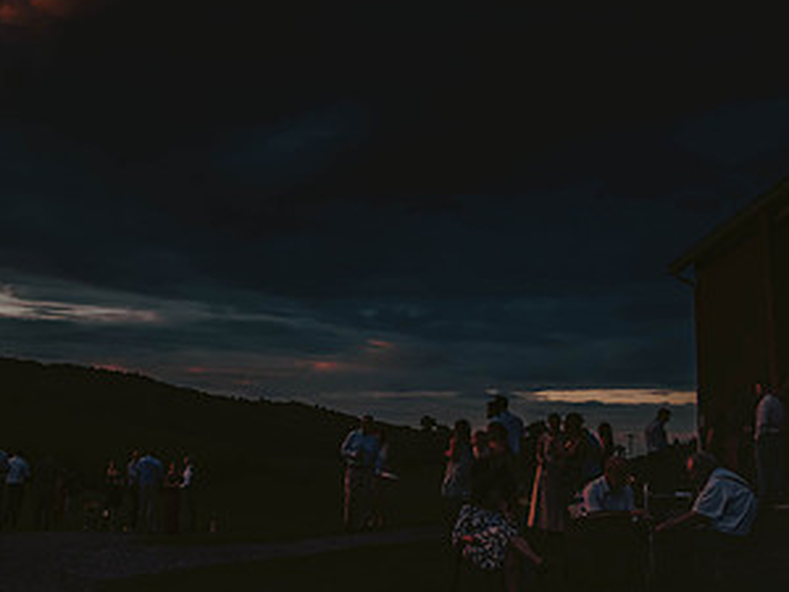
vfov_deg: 28.0
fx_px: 1185
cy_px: 283
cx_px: 89
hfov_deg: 34.9
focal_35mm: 52
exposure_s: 1/200
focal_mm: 28
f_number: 6.3
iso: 800
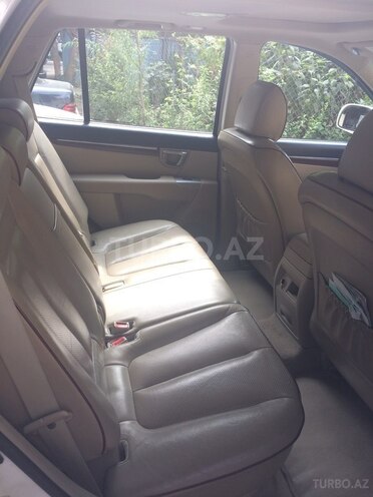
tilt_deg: -25.9
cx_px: 186
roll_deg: -5.7
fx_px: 417
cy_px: 248
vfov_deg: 61.7
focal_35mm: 29
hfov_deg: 48.2
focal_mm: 4.15
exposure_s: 1/101
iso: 32
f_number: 2.2
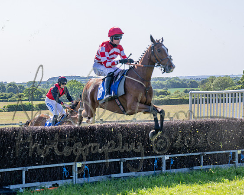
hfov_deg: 19.4
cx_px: 105
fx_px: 715
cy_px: 101
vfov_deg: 15.5
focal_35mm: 99
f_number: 4
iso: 200
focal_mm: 70
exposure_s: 1/2000
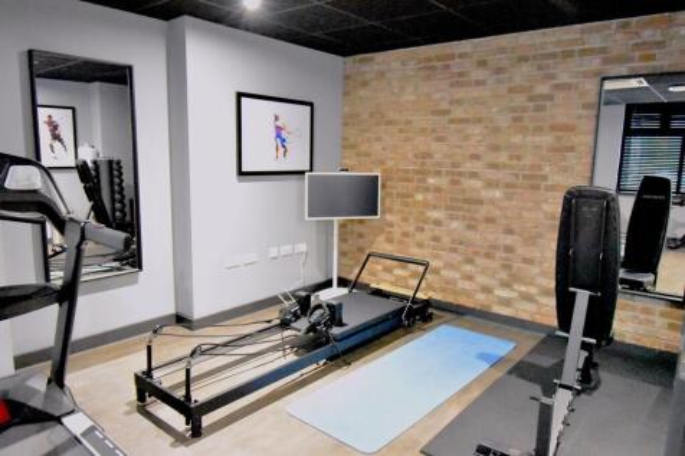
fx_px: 456
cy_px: 228
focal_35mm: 24
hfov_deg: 73.8
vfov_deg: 53.1
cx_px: 342
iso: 25600
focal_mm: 16
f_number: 5.3
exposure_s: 1/25
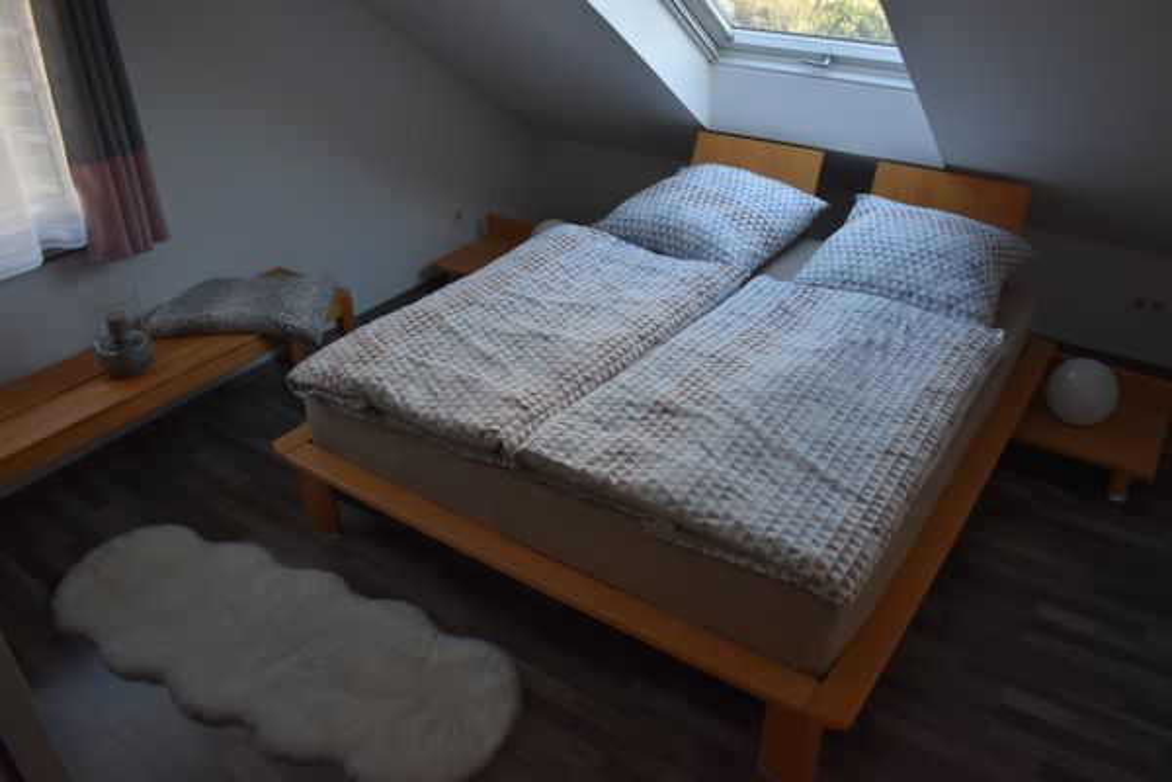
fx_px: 879
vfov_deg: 47.9
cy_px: 391
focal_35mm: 27
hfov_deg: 67.4
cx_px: 586
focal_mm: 18
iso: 720
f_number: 3.5
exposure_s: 1/250
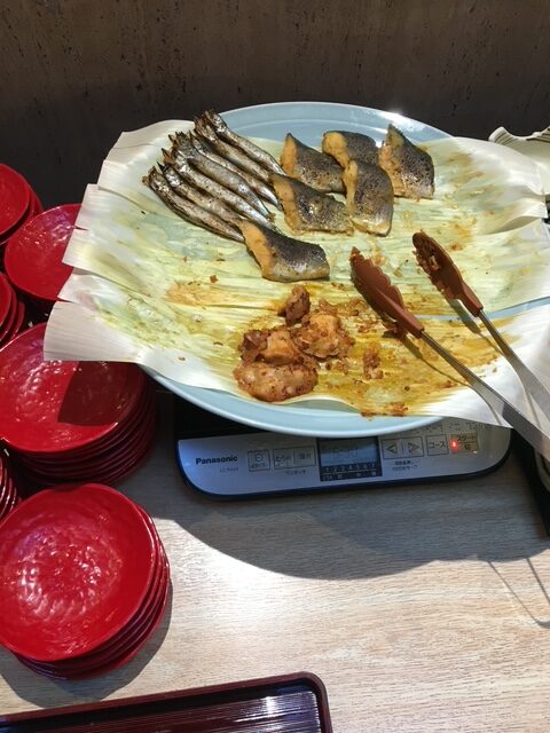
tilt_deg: -54.9
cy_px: 366
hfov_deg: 48.2
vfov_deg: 61.7
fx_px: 614
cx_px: 275
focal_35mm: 29
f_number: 2.2
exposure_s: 1/30
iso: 40
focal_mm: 4.15
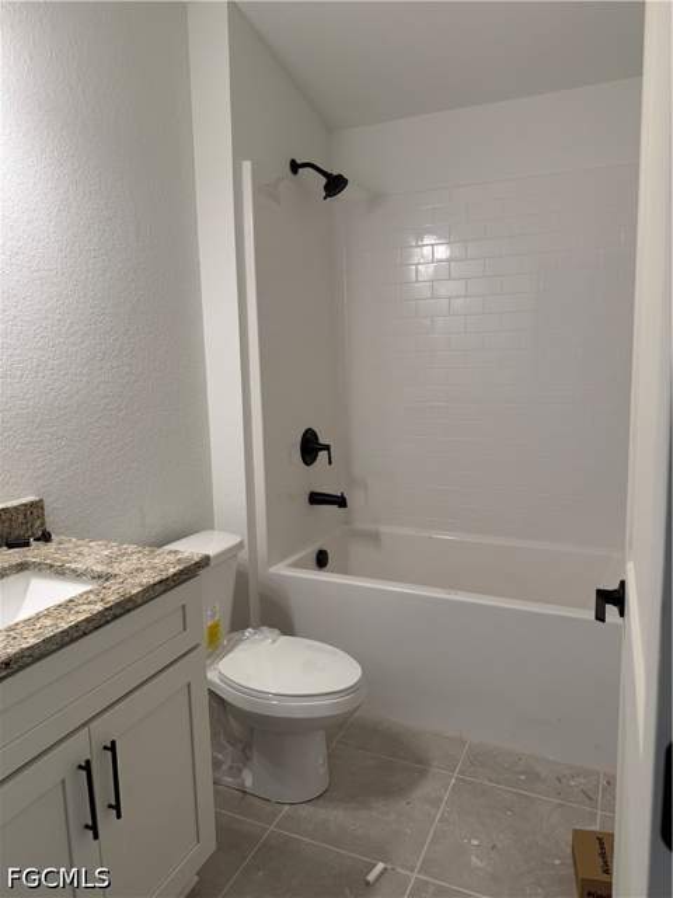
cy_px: 449
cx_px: 336
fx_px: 622
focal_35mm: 24
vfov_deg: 71.6
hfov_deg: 56.8
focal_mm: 6.76
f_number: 1.78
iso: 125
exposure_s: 1/120
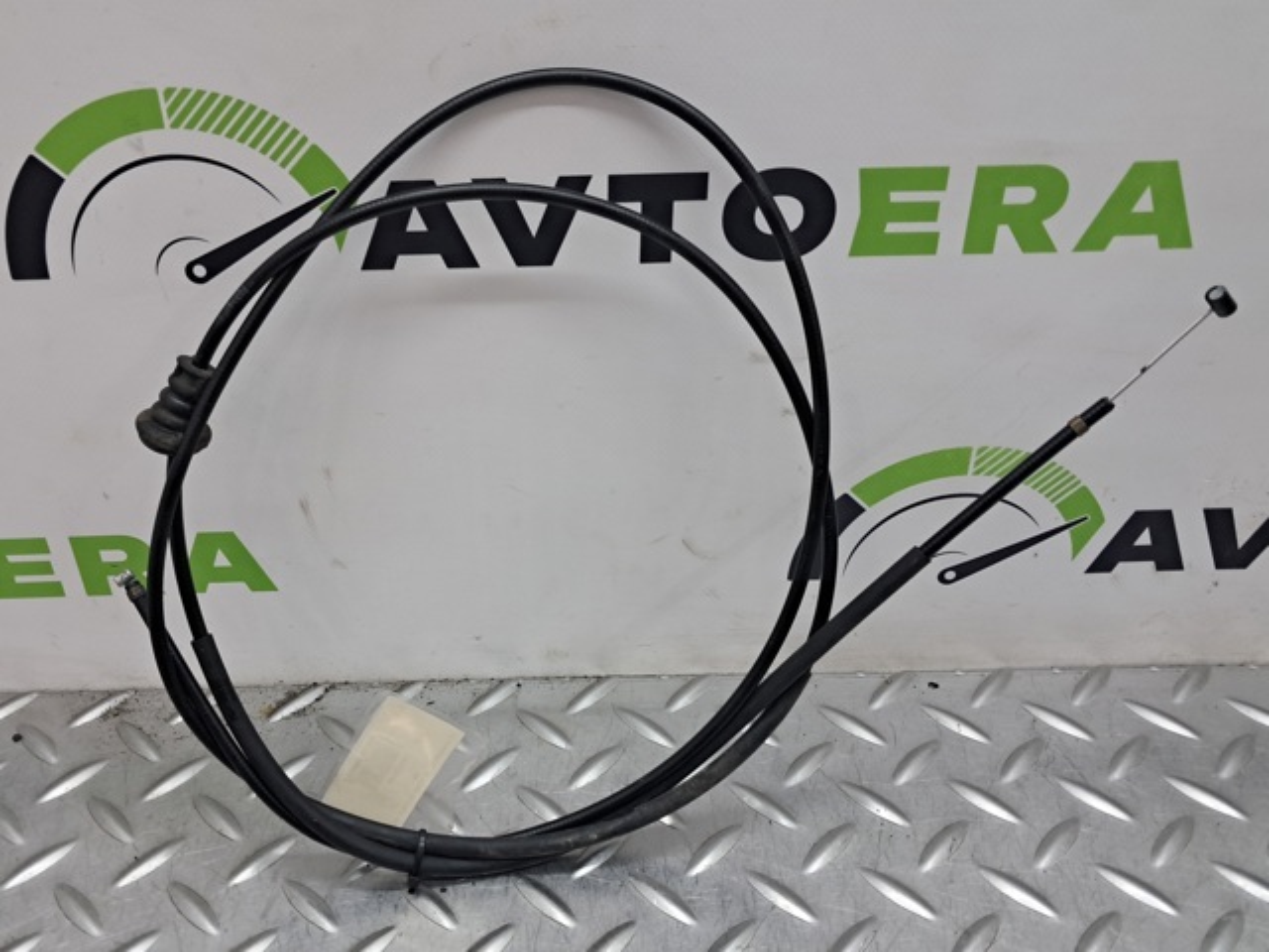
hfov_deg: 65.3
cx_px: 634
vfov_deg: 51.4
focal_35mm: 27
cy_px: 476
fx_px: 990
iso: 80
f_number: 1.8
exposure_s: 1/50
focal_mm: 4
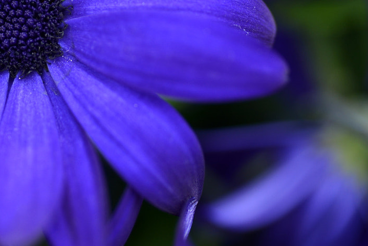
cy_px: 22
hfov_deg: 10.0
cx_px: 154
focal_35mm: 205
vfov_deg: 6.7
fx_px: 2097
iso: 200
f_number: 4
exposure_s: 1/500
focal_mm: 90
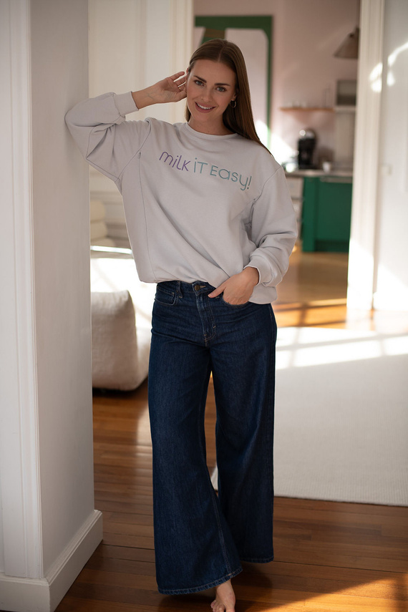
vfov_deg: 39.6
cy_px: 306
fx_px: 850
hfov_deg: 27.0
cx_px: 204
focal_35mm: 50
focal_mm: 50
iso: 200
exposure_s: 1/400
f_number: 2.5
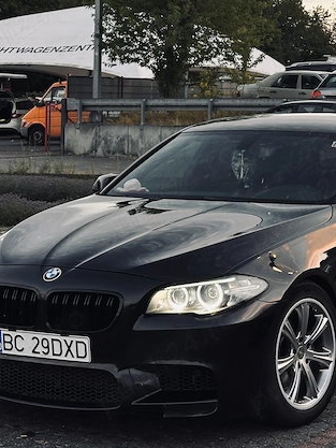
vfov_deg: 21.0
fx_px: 1190
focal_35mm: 92
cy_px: 68
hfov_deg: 16.0
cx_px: 242
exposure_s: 1/126
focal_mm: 6.86
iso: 50
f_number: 1.78
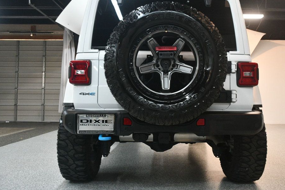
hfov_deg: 55.7
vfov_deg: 38.8
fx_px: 269
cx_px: 159
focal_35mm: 34
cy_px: 85
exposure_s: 1/125
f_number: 3.5
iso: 2000
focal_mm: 20
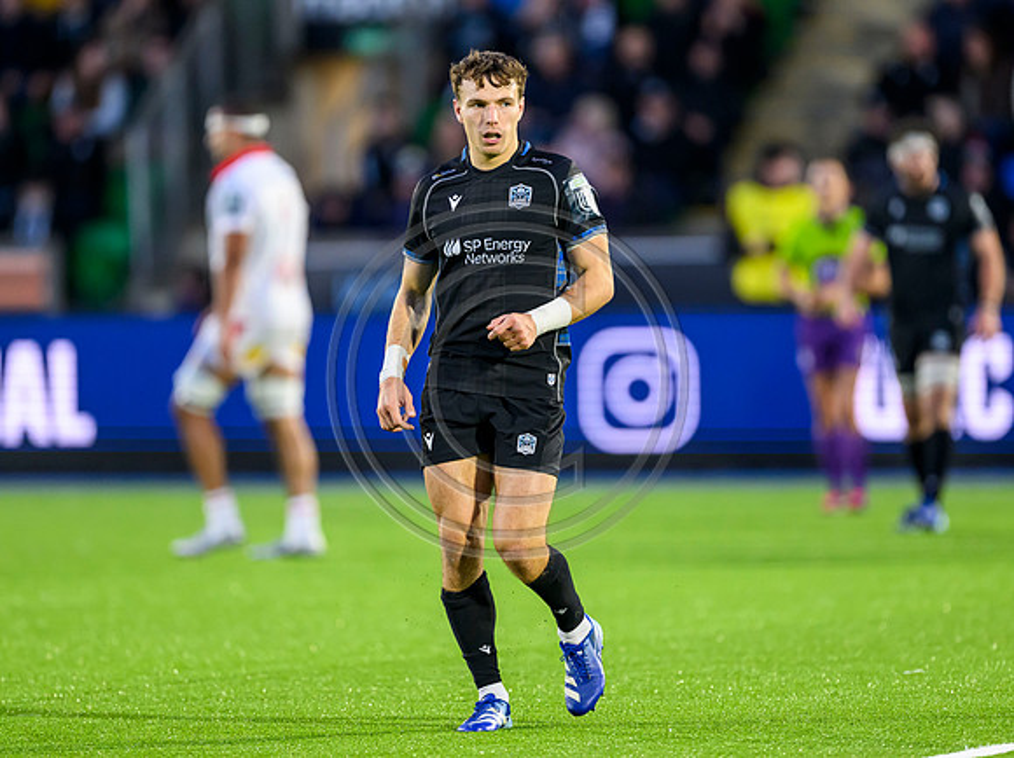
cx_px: 511
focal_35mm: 479
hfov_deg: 4.1
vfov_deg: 3.1
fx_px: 14032
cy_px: 338
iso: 4000
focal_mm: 400
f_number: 3.2
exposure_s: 1/1600
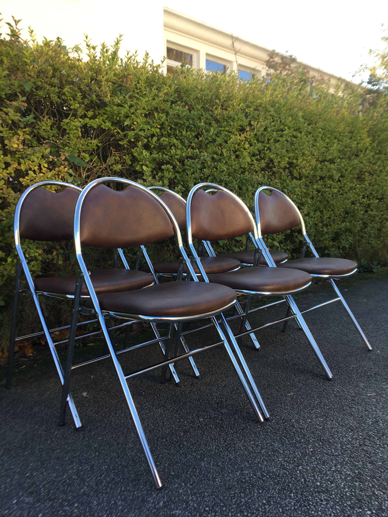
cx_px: 194
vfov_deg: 61.7
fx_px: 433
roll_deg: -0.2
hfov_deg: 48.2
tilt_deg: -9.9
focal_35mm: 29
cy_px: 258
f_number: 2.2
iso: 25
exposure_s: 1/192
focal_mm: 4.15
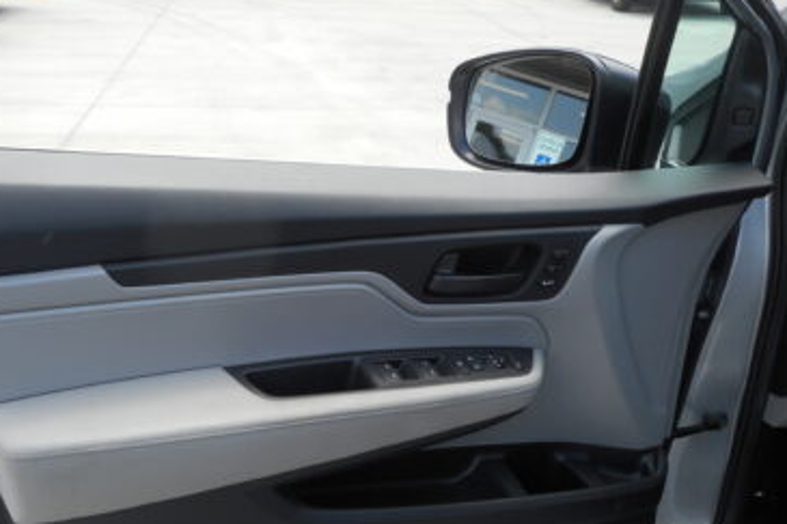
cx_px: 318
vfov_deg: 34.6
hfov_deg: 50.4
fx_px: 830
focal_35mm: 38
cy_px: 367
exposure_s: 1/200
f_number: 3.7
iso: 80
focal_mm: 4.5
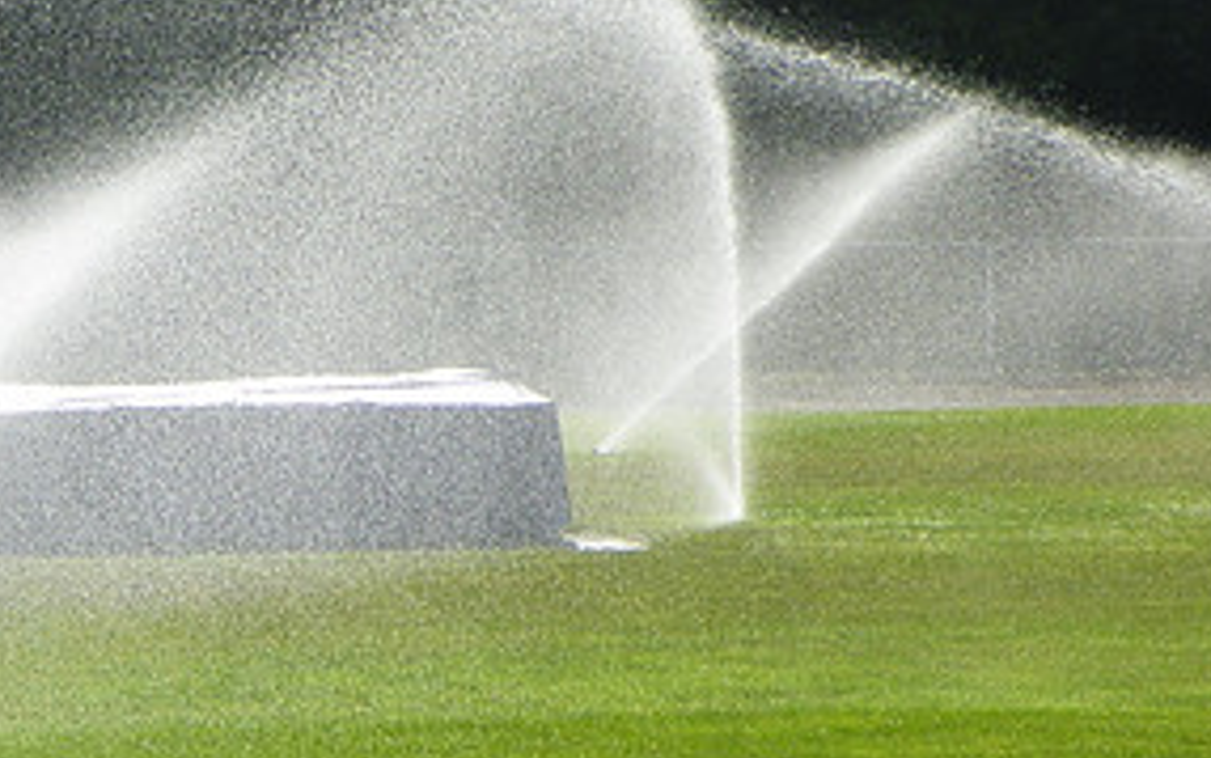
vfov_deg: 4.5
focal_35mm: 294
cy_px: 536
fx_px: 9707
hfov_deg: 7.1
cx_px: 229
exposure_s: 1/800
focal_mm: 24.3
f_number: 5
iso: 64
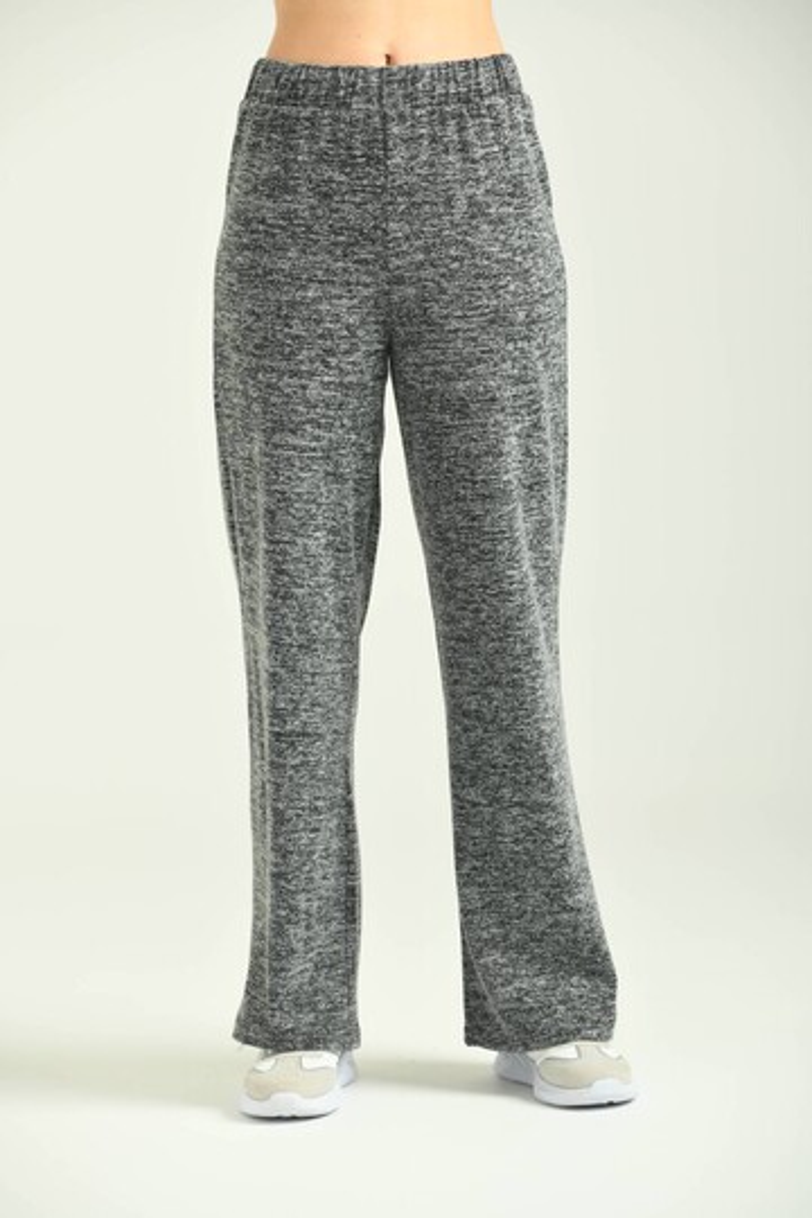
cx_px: 406
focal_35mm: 125
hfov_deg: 11.0
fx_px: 4229
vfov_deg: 16.4
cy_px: 609
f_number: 5.6
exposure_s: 1/160
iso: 125
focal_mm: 125
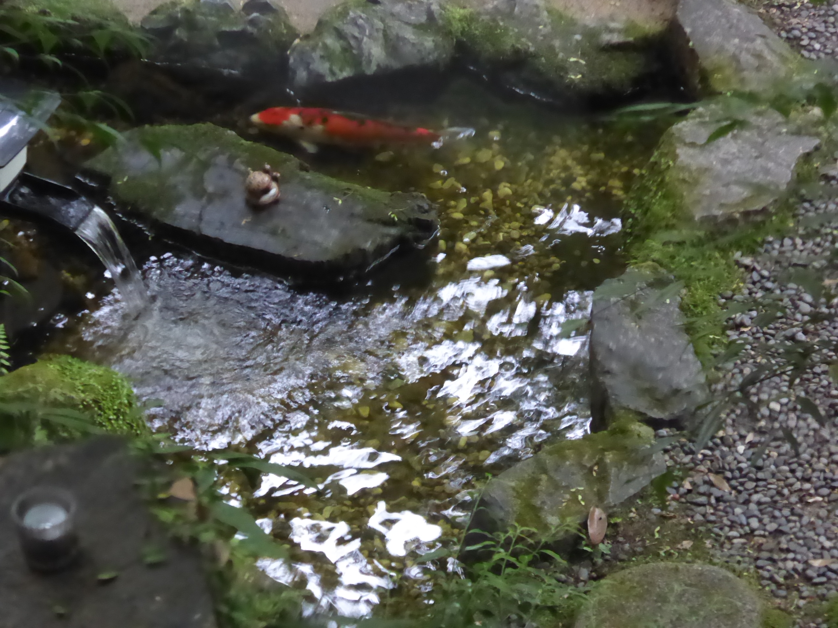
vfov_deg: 6.2
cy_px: 314
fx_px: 5762
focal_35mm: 238
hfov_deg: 8.3
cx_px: 419
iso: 2000
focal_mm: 38.4
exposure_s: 1/15
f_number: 5.6
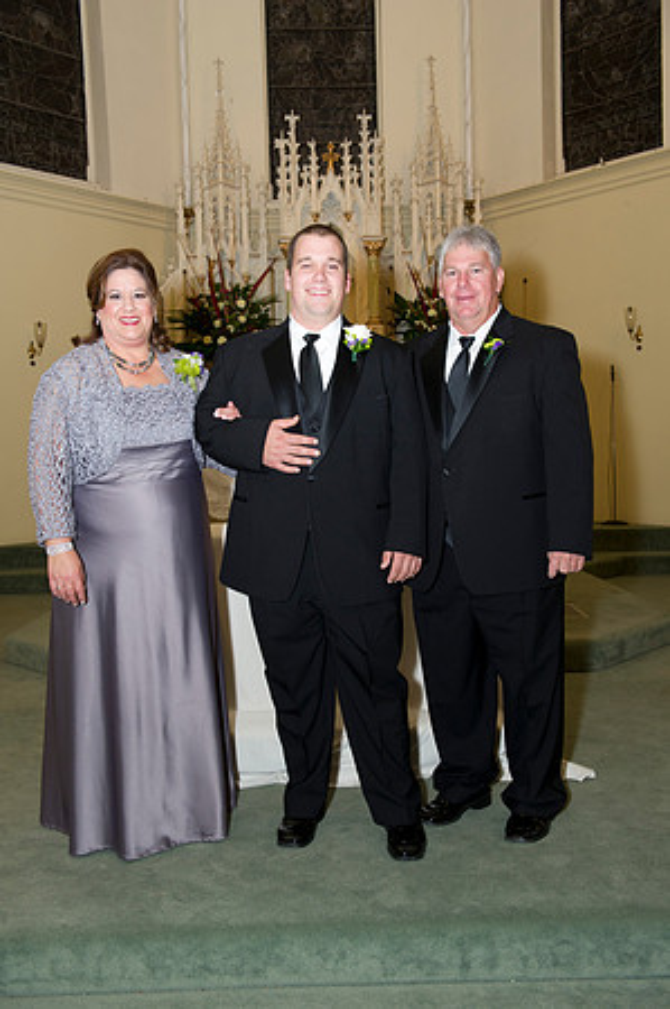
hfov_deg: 37.8
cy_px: 504
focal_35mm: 35
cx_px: 335
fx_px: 979
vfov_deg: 54.5
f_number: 5.6
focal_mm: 35
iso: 800
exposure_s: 1/125
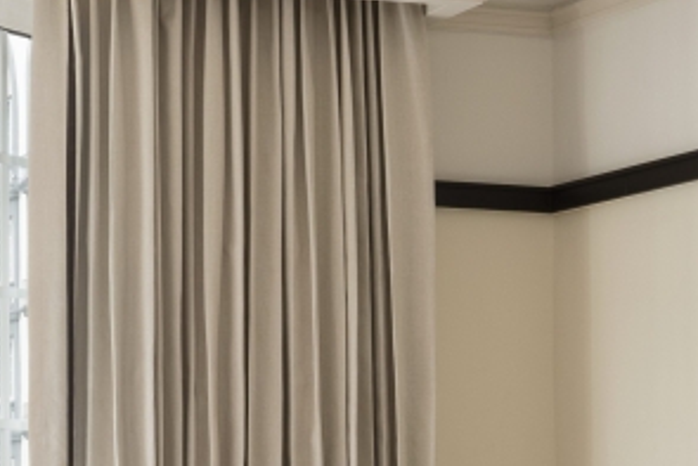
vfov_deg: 10.2
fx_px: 2522
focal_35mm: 130
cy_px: 682
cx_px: 435
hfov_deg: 15.7
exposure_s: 6
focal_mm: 24
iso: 100
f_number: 13
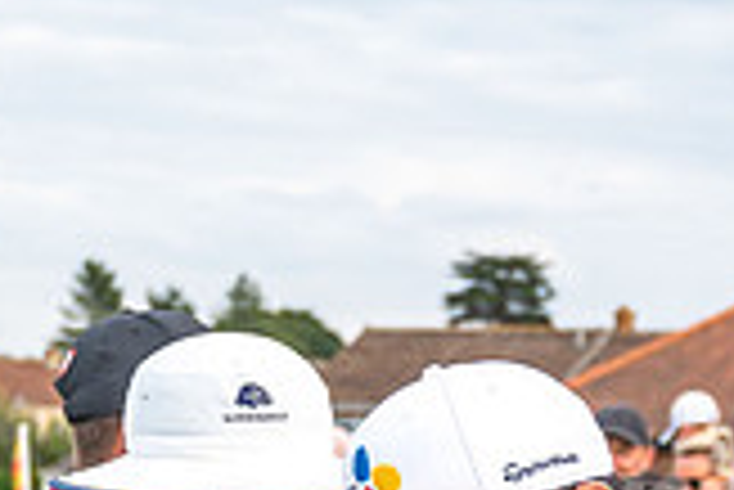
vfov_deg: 10.3
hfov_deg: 15.6
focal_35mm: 128
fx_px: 2612
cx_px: 770
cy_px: 809
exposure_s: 1/800
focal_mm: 36
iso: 400
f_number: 4
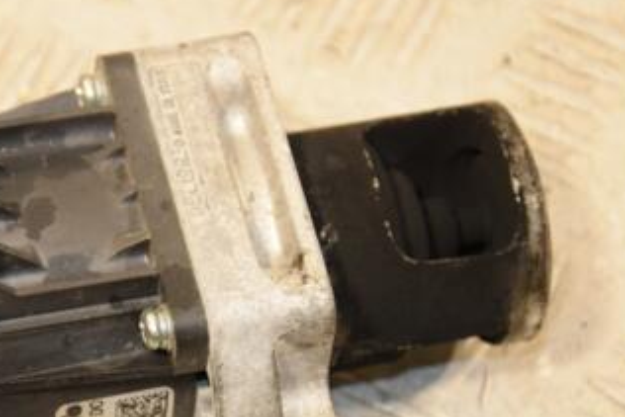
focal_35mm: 228
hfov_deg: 9.0
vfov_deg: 6.0
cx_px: 136
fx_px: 3960
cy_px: 287
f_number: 6.3
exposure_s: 1/200
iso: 800
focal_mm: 80
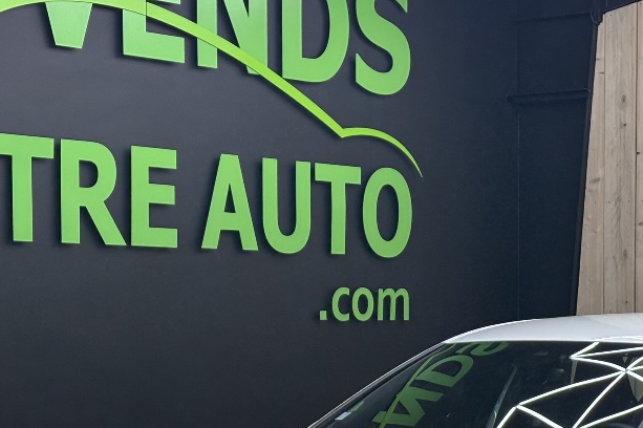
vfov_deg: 12.0
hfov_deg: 18.0
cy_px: 360
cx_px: 483
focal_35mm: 113
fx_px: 2017
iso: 32
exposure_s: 1/100
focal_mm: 5.96
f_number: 1.6
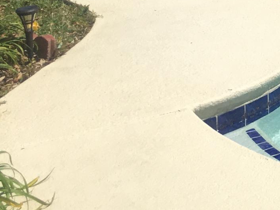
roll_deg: +0.6
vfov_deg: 11.1
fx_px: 1003
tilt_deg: -5.8
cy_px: -176
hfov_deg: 14.1
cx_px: 508
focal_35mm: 124
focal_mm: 4.15
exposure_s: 1/2849
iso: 25
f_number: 2.2
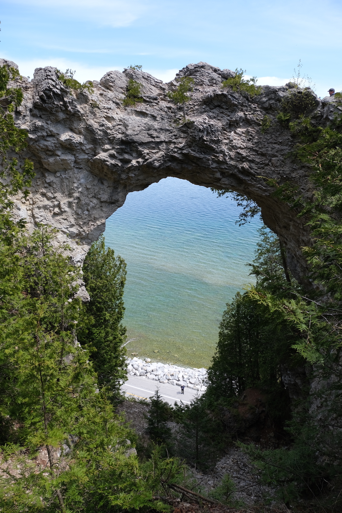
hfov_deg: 47.9
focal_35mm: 27
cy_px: 256
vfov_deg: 67.4
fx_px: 385
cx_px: 171
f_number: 7.1
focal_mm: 18
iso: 160
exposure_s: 1/180
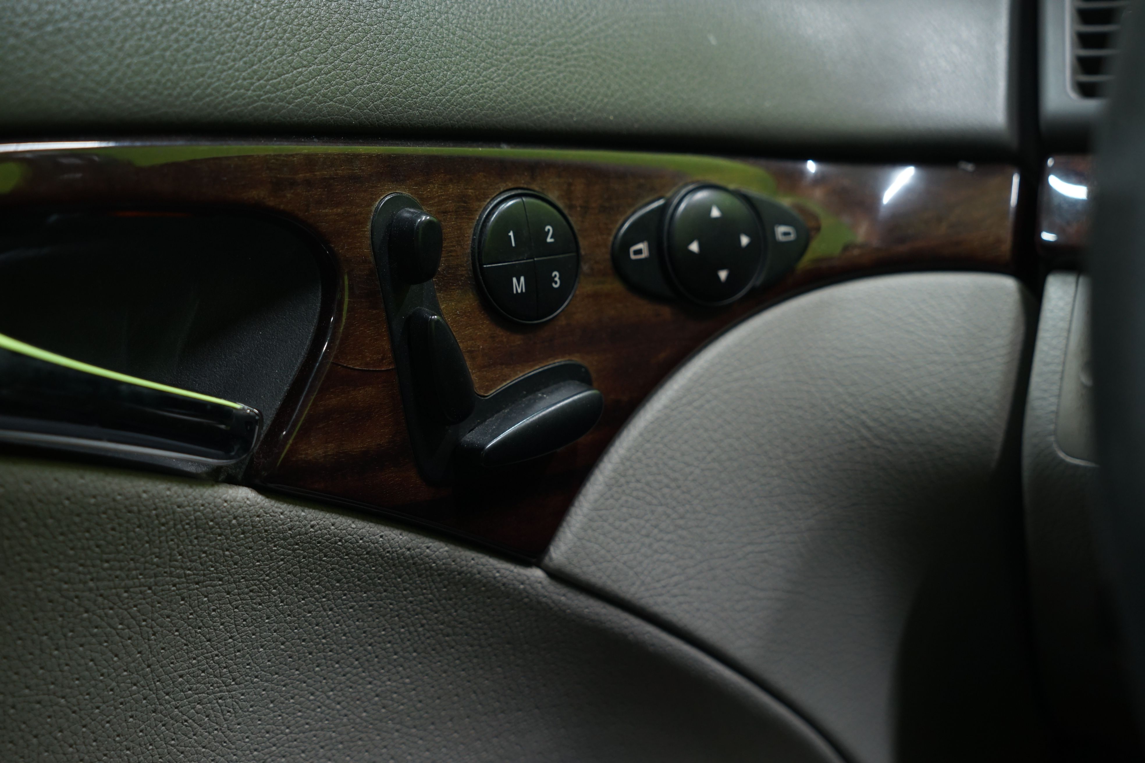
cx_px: 572
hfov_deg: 42.7
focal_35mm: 46
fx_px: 1463
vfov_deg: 29.2
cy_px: 382
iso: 800
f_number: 5
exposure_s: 1/30
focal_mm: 46
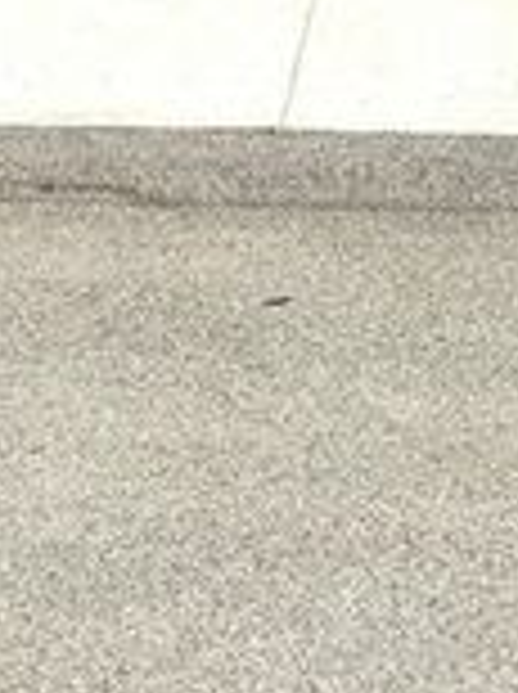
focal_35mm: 104
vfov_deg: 15.6
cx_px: 140
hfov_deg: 14.1
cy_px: -632
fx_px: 2081
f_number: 1.78
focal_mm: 6.76
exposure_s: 1/7353
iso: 80
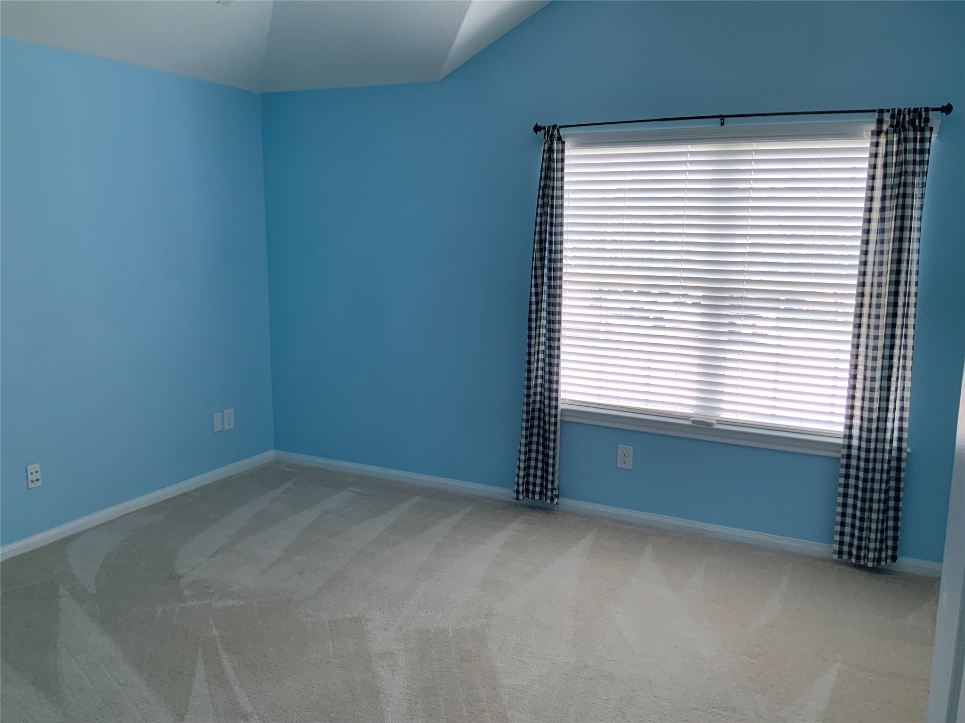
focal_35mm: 29
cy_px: 362
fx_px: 808
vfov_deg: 48.2
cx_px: 482
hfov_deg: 61.7
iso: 40
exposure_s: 1/60
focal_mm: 3
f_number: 1.8
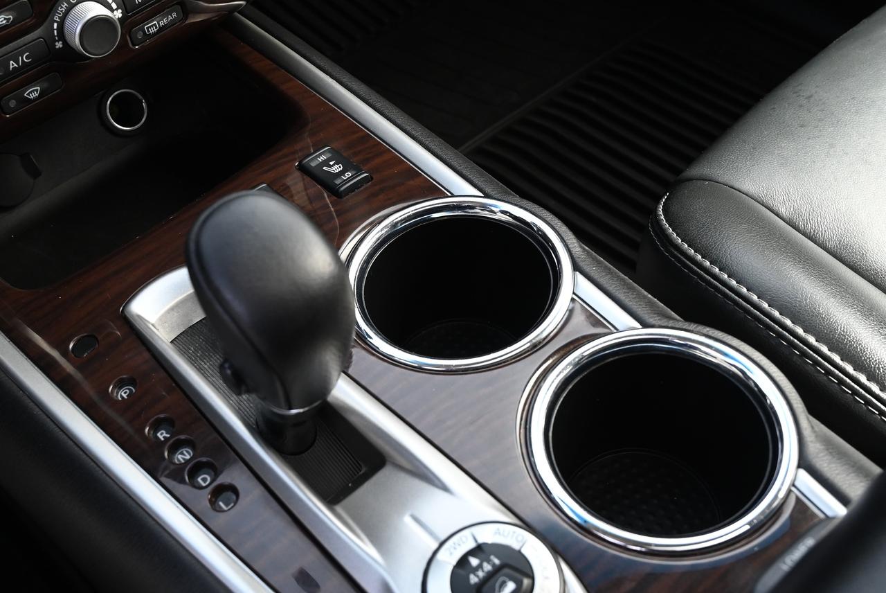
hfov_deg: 45.4
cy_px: 296
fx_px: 1059
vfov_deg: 31.3
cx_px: 443
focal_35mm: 43
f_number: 6.3
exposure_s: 1/400
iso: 1600
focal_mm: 29
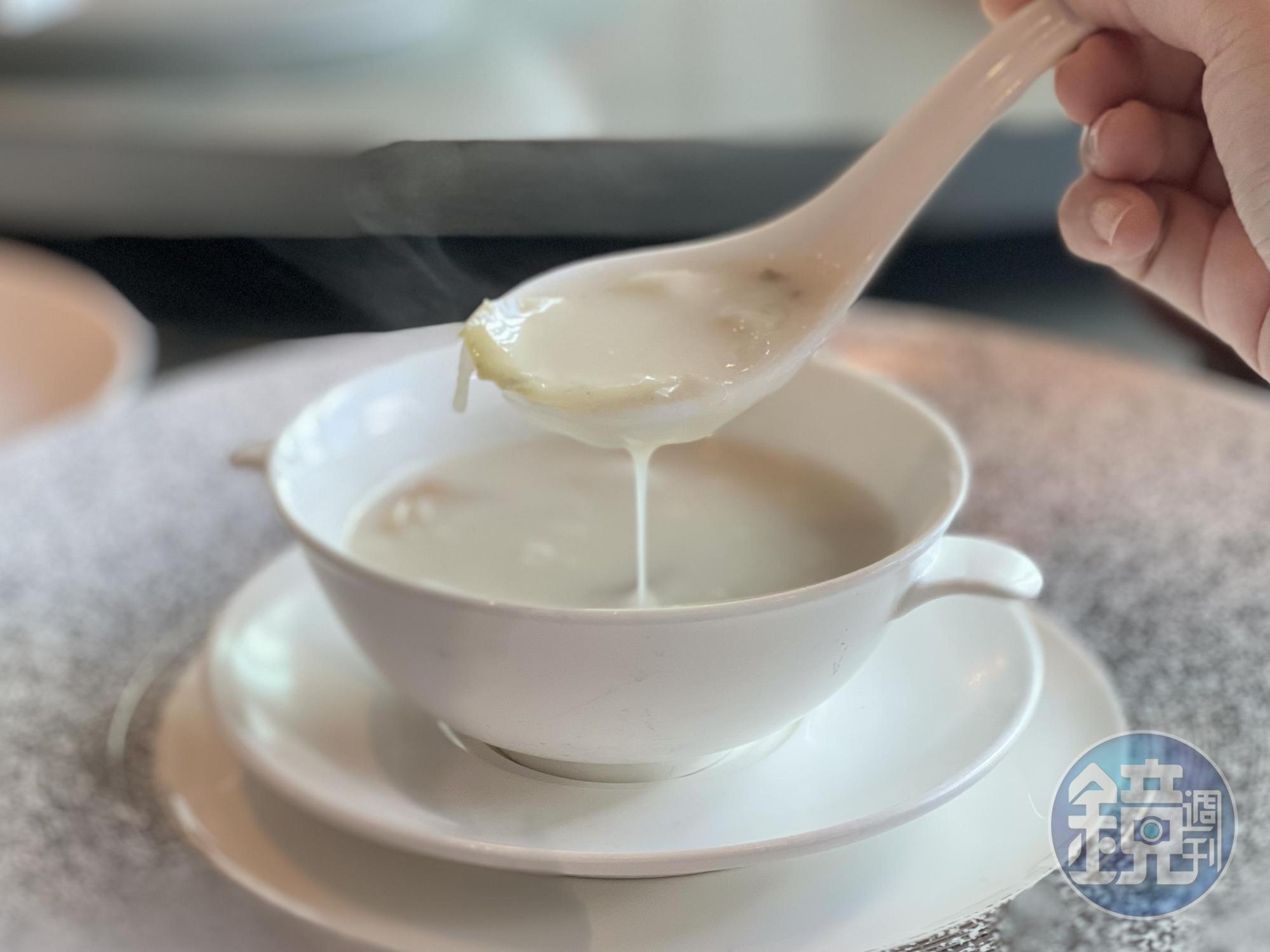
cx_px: 635
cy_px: 476
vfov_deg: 19.1
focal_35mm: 77
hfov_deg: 25.3
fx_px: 2825
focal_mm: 9
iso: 250
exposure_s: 1/120
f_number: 2.8
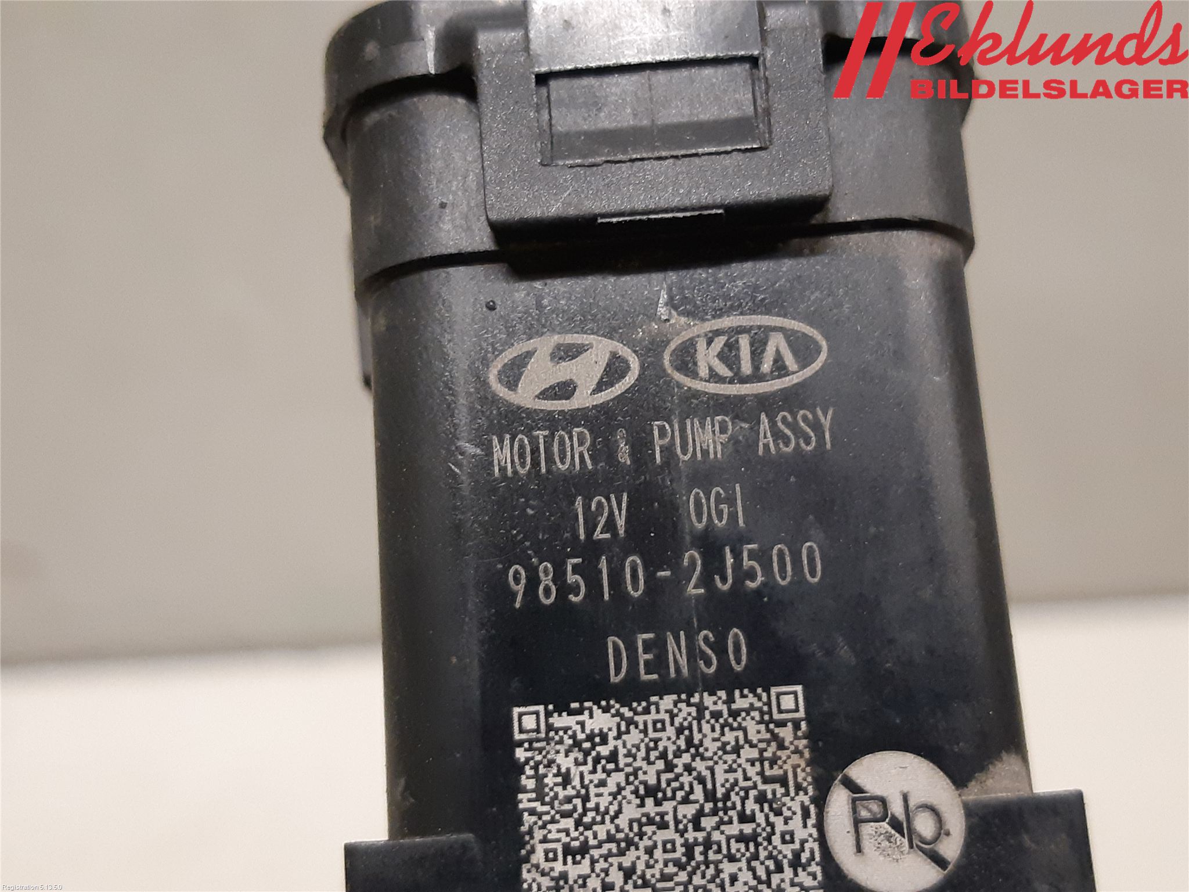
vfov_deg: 53.1
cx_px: 594
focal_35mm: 26
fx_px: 893
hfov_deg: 67.3
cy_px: 446
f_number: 1.7
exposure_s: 1/50
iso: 250
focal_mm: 3.93
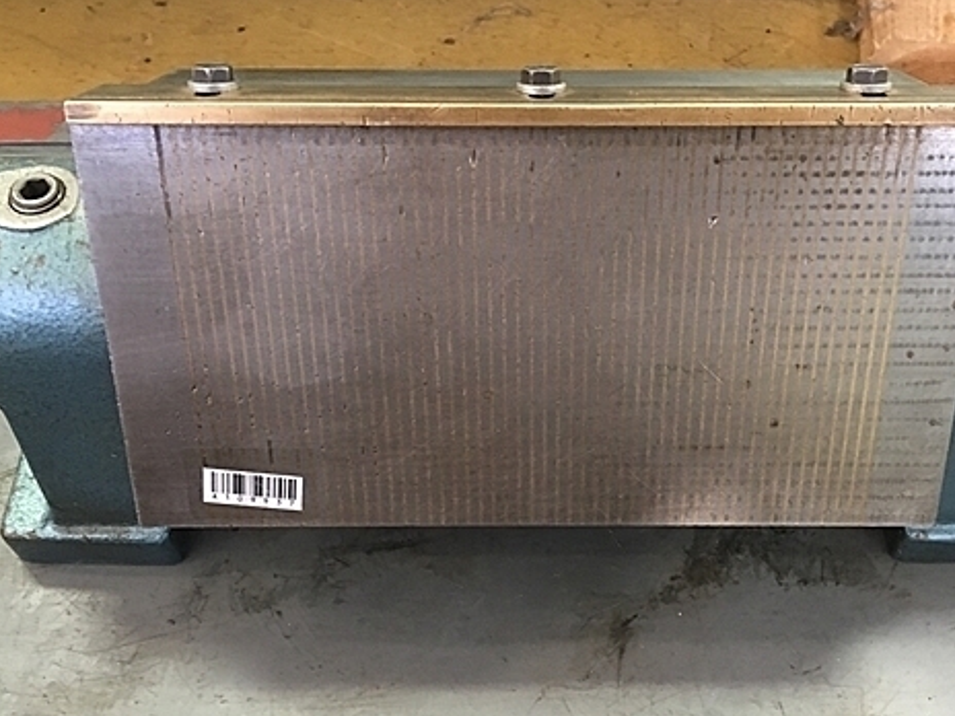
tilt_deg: -56.3
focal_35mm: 40
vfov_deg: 35.8
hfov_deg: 46.7
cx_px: 543
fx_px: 1104
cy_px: 432
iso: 125
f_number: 2.2
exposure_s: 1/30
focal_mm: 4.15
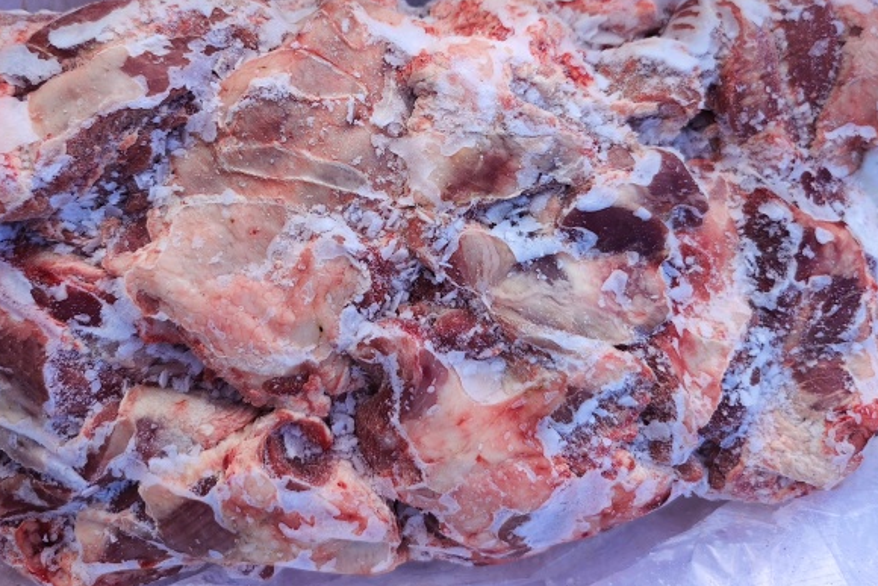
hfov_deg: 57.2
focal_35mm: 33
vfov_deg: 39.3
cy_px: 177
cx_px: 416
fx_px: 805
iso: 50
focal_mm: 6.51
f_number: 1.57
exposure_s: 1/726
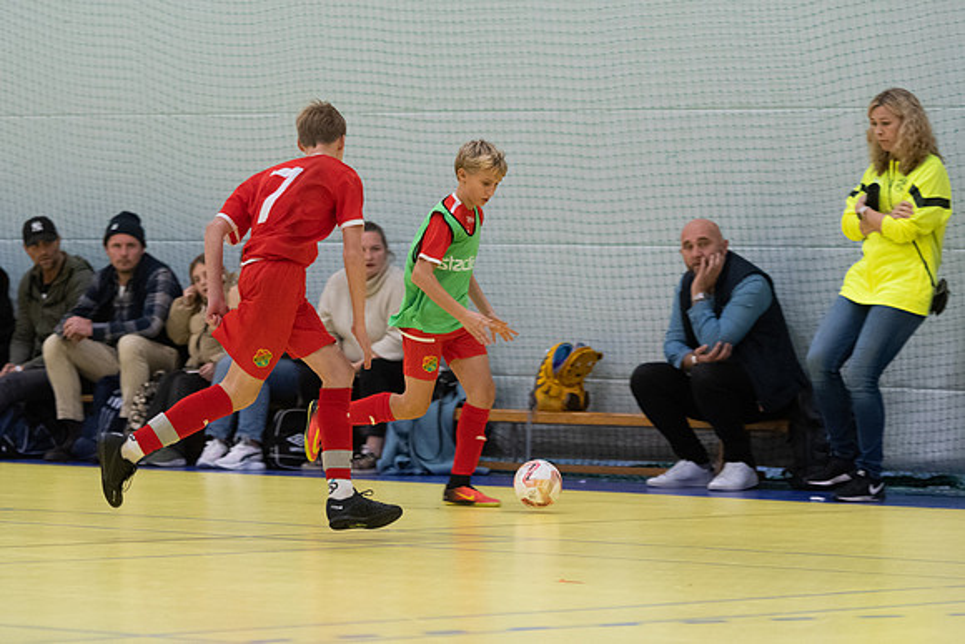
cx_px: 482
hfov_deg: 10.4
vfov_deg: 7.0
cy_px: 322
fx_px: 5284
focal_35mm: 197
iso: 2800
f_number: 3.2
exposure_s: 1/400
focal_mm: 130
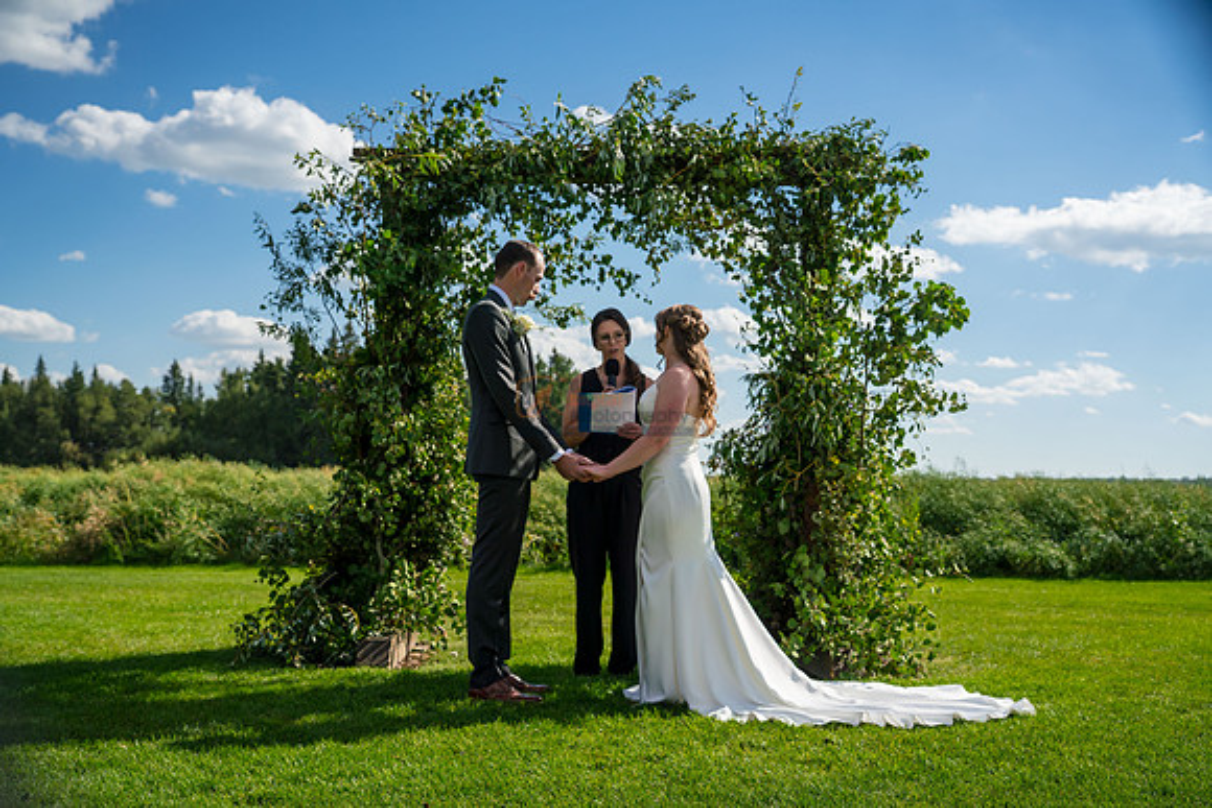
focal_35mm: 41
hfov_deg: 47.4
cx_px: 606
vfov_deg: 32.6
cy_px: 404
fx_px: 1381
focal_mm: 41
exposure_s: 1/3200
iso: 400
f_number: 4.5
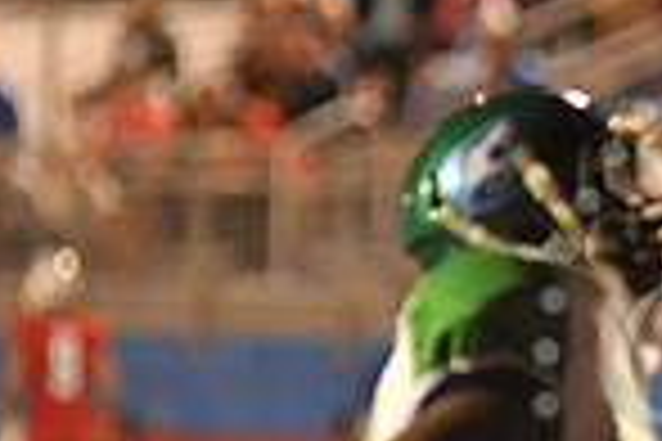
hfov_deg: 2.6
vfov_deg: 1.7
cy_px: 378
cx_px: 964
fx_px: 14508
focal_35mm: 789
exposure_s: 1/200
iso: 2000
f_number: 2.8
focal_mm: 200
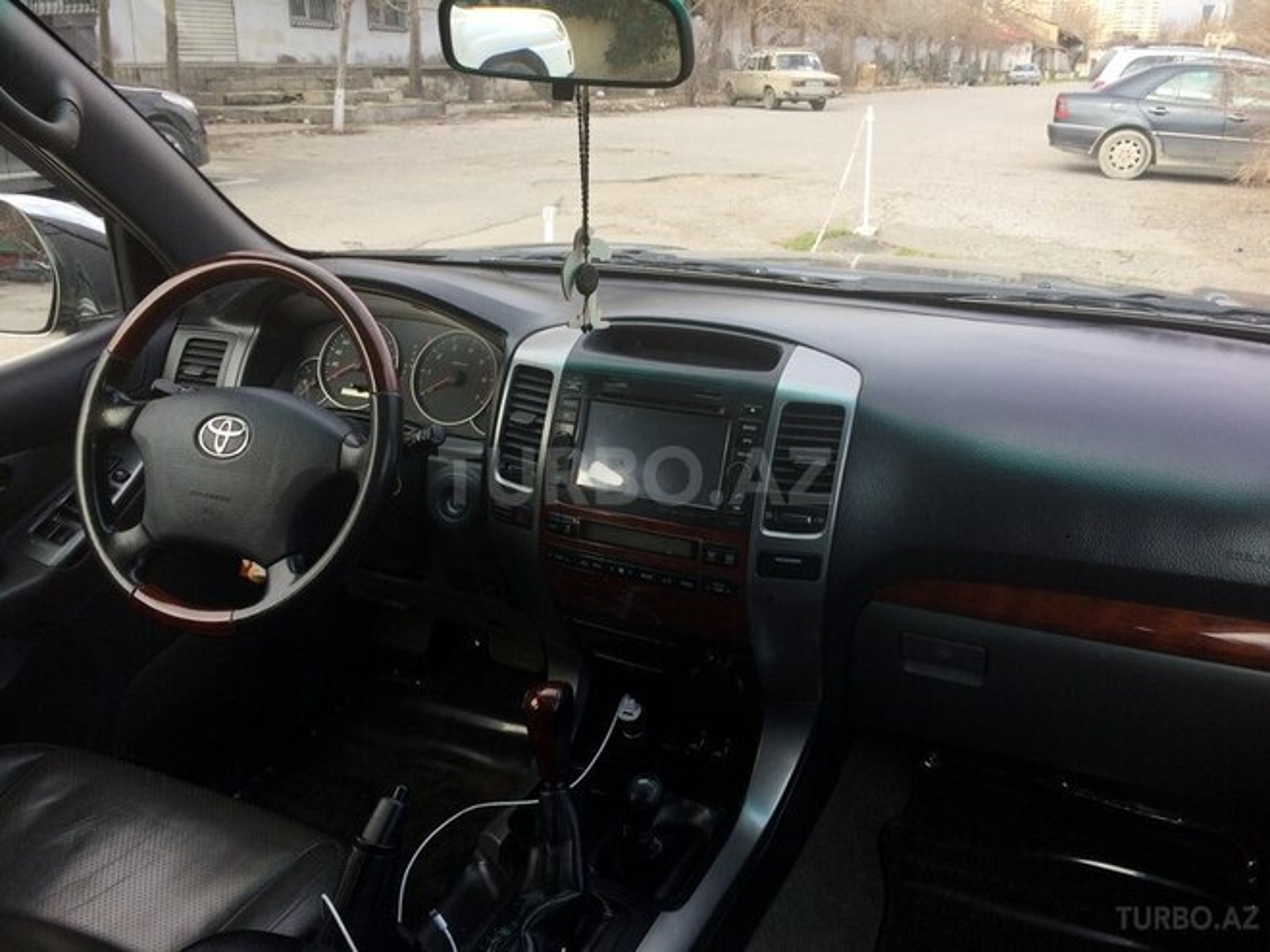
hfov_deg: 61.7
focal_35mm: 29
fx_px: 1064
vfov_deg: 48.2
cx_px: 635
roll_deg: +0.3
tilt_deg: -20.5
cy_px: 476
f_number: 2.2
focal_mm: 4.15
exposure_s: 1/297
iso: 32
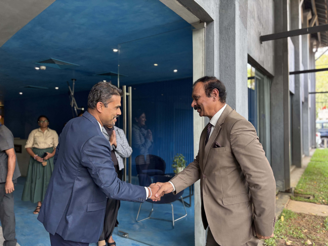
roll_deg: +1.7
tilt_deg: +0.2
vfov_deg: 53.1
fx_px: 246
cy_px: 123
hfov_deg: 67.3
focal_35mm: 26
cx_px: 164
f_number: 1.6
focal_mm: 5.96
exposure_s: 1/121
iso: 125
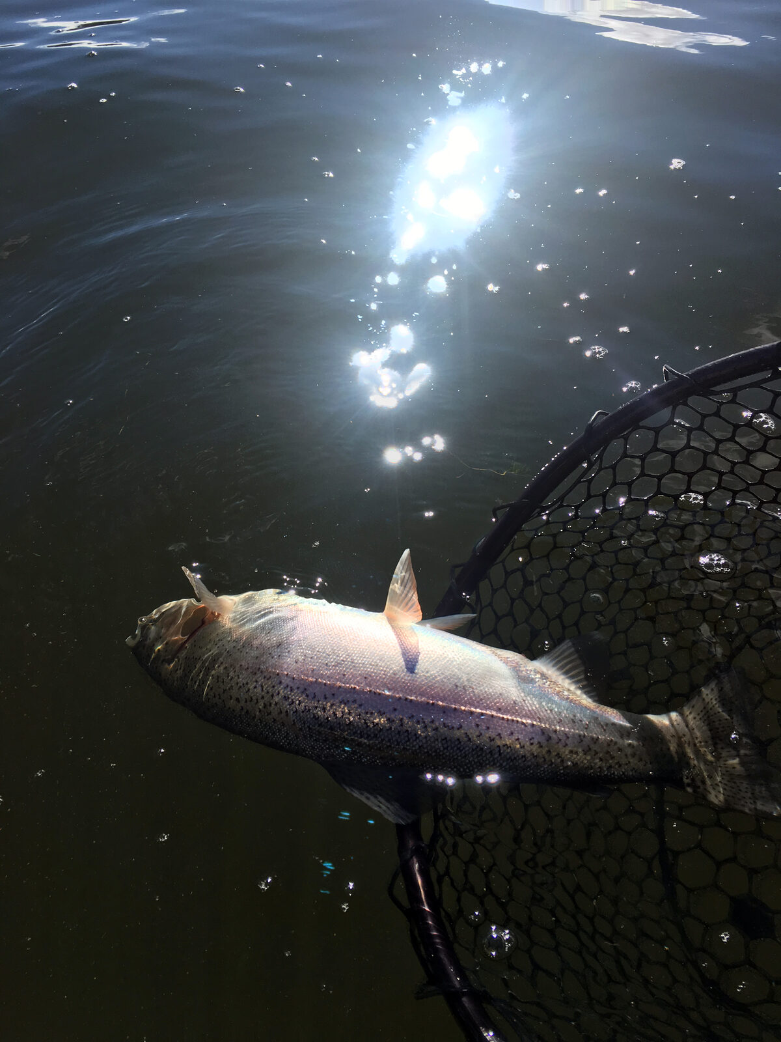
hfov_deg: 48.2
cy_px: 521
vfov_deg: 61.7
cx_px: 390
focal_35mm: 29
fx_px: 872
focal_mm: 4.15
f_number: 2.2
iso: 25
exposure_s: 1/1115
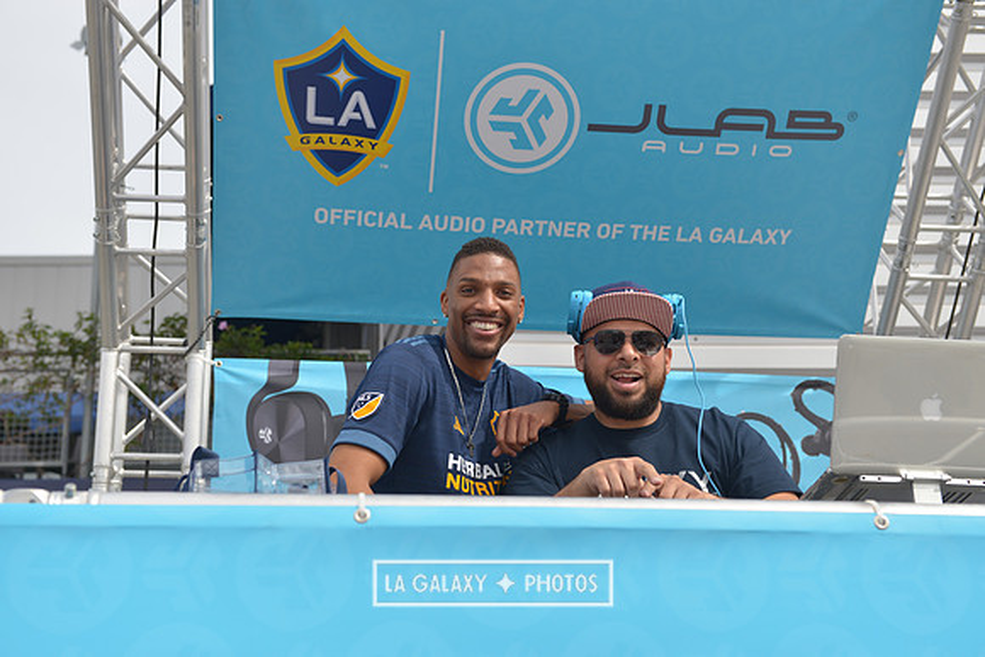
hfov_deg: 34.5
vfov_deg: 23.4
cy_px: 328
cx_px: 492
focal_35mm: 58
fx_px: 1587
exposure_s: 1/1000
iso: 200
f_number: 5
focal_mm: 58
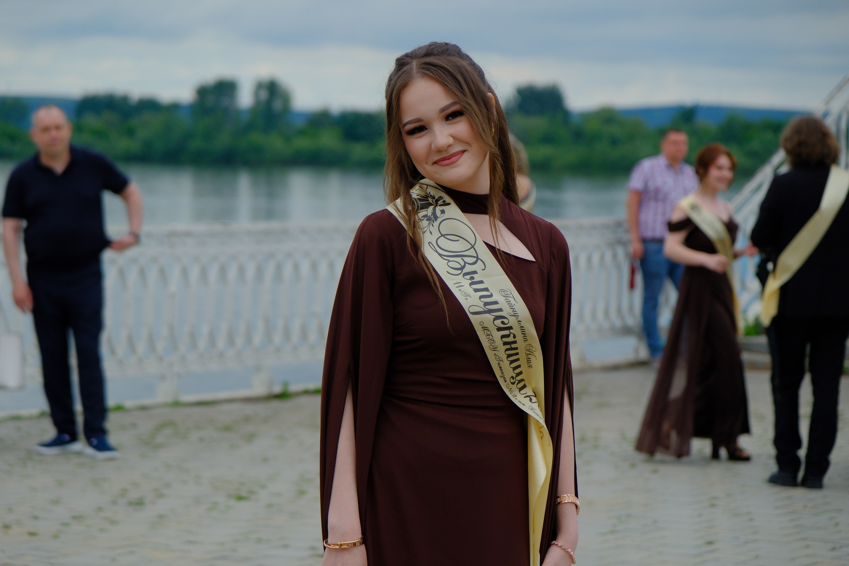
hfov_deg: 17.1
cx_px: 424
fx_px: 2830
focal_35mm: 120
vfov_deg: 11.4
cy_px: 283
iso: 500
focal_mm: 80
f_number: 4
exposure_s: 1/1600
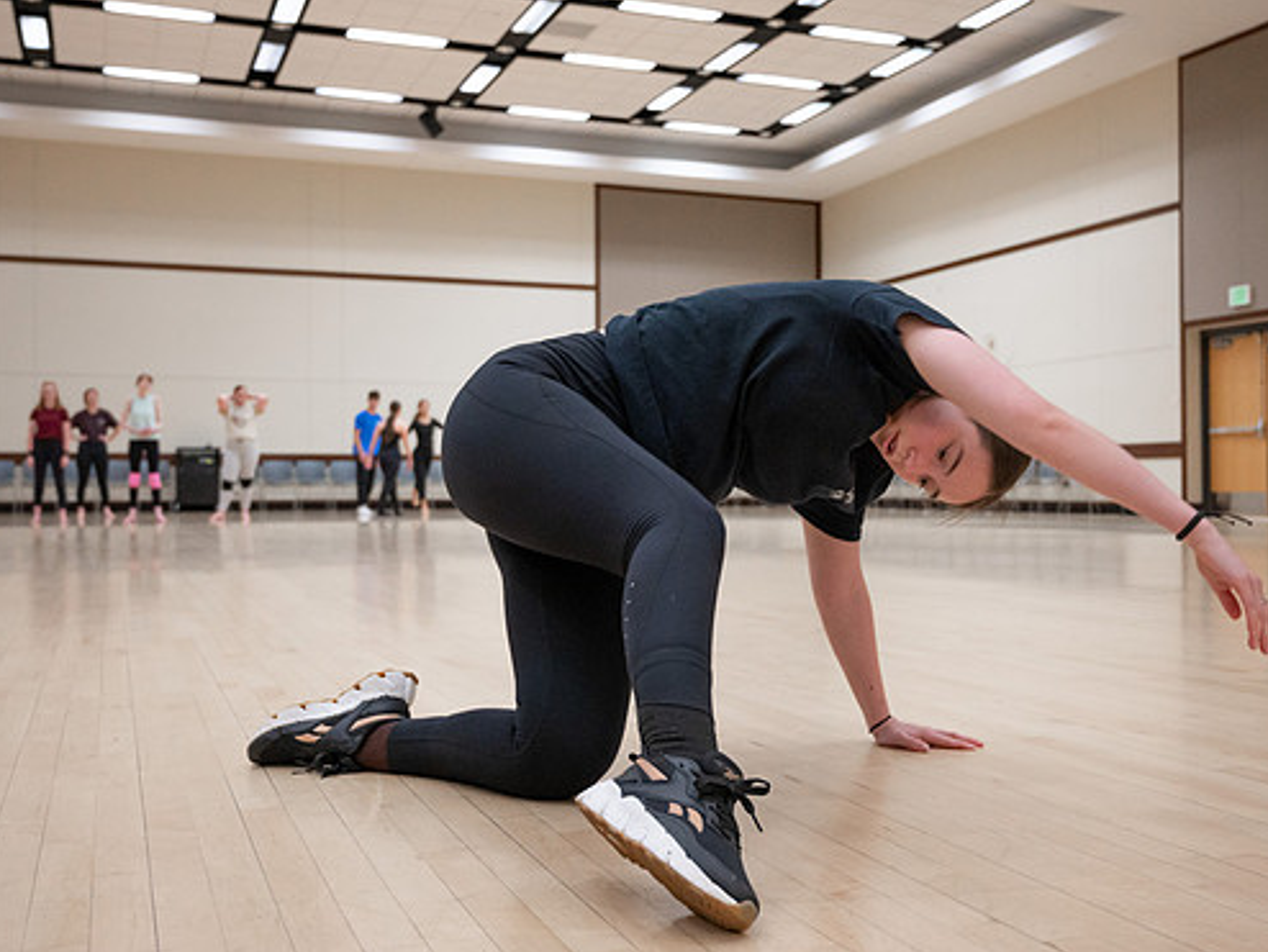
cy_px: 467
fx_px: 1429
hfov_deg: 47.8
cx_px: 668
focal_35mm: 39
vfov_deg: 36.8
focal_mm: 32.5
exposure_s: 1/400
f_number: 4
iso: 2500
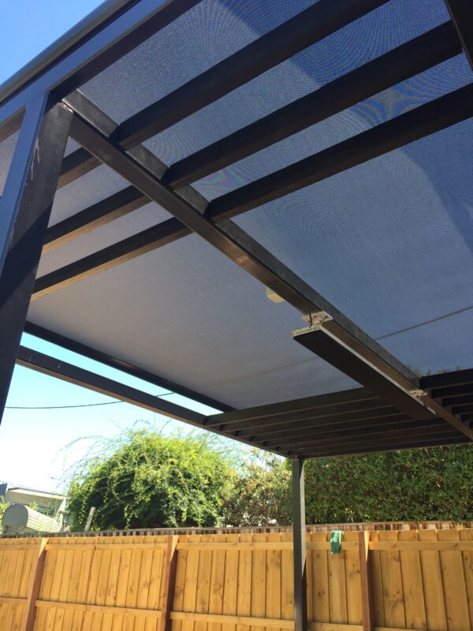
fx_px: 528
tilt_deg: +28.3
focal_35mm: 29
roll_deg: -1.4
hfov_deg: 48.2
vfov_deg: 61.7
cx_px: 236
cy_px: 316
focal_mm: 4.15
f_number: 2.2
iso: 32
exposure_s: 1/332
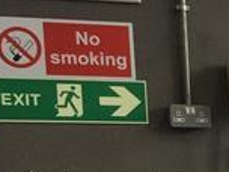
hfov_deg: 8.7
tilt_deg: -7.1
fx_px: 1283
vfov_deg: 7.4
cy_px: 333
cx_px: 651
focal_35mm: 194
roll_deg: +1.2
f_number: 2.2
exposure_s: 1/143
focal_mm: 4.15
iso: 32
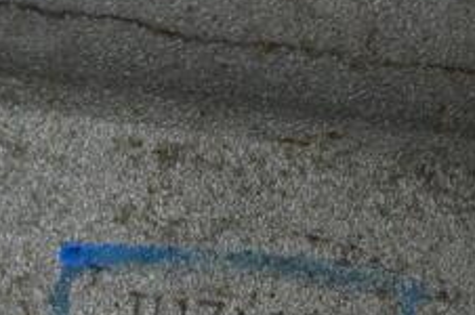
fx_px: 2890
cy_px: 388
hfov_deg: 9.4
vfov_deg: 6.2
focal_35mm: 219
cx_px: 172
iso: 560
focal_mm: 55
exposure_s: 1/60
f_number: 5.6
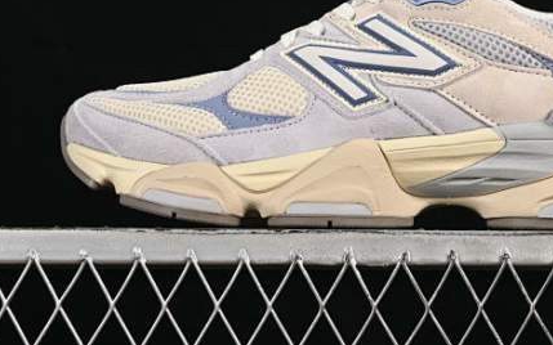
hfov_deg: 16.0
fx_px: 1959
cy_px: 37
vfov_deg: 10.0
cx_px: 410
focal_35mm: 130
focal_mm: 50
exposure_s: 1/80
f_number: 8
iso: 160
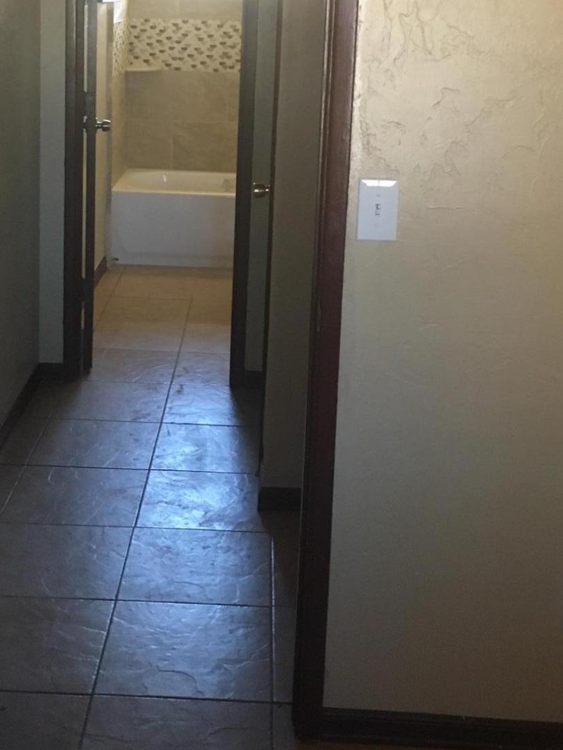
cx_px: 226
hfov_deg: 27.5
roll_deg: -1.0
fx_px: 1149
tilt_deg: -9.6
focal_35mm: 53
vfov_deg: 35.6
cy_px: 214
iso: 160
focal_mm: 4.15
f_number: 2.2
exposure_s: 1/30
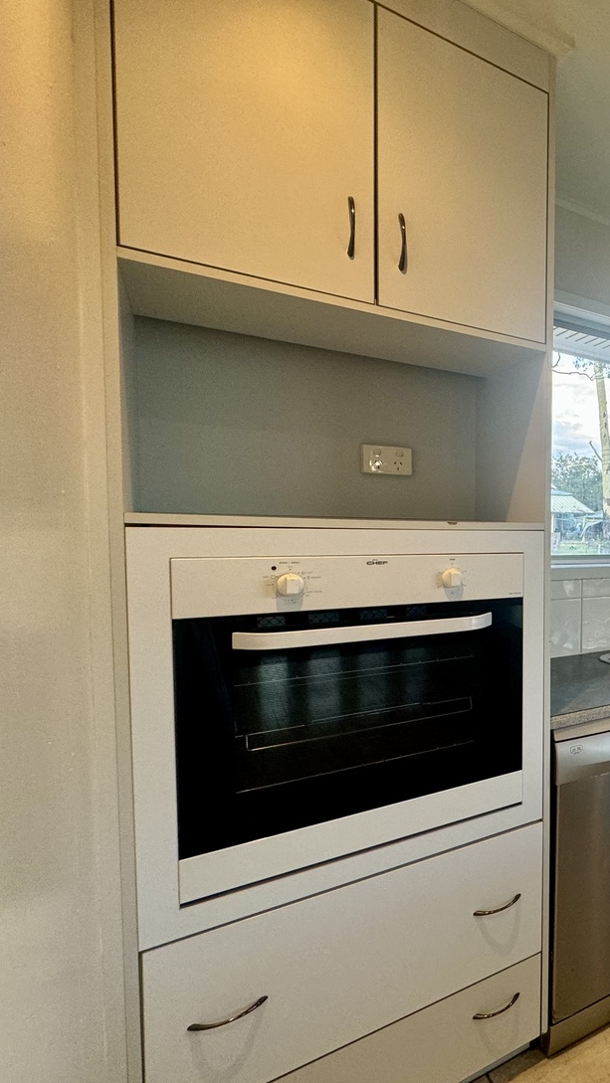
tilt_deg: -2.7
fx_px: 604
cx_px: 724
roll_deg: -1.5
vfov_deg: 83.8
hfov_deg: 39.5
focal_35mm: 21
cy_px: 558
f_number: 2.2
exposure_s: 1/100
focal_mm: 2.22
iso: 125
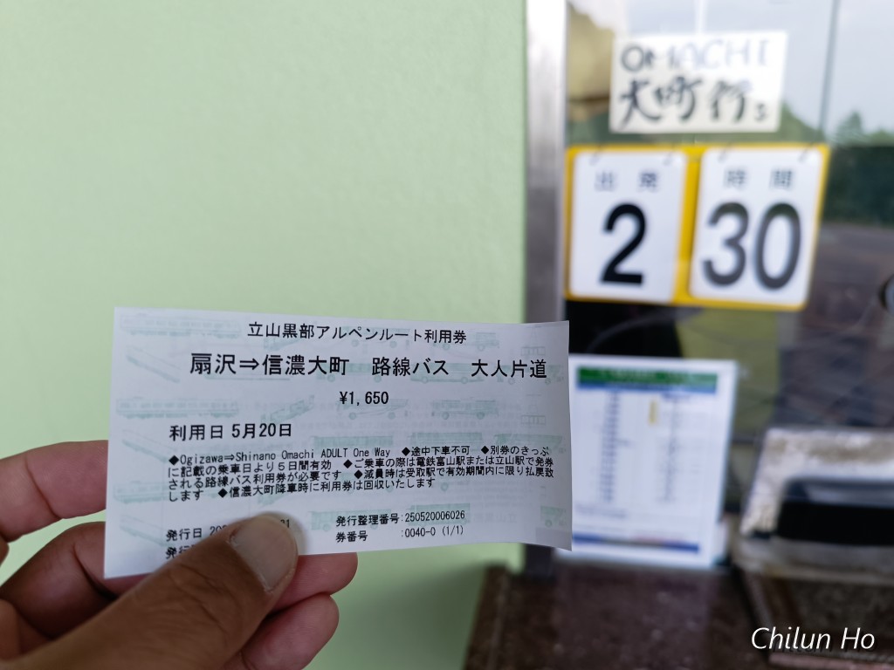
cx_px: 447
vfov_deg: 56.8
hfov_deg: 71.6
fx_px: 620
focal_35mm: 24
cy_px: 335
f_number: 1.65
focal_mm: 6.14
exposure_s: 1/100
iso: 115
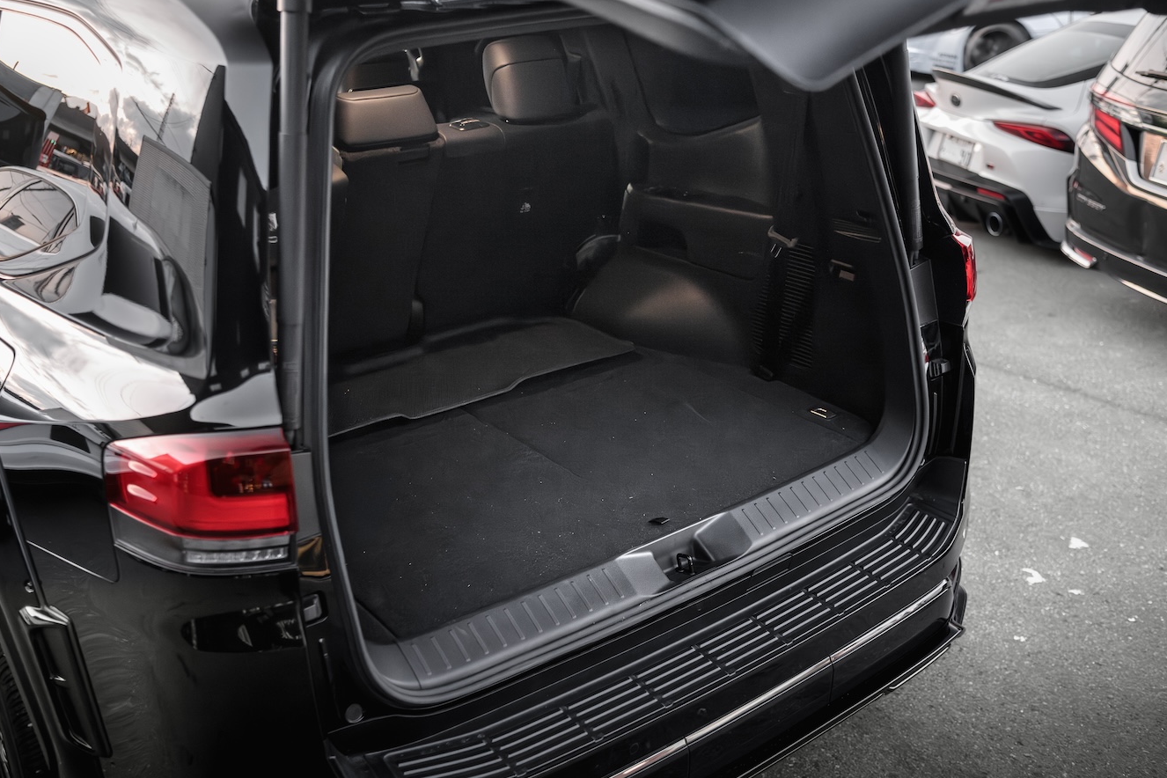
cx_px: 605
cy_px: 372
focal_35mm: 38
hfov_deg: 50.7
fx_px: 1232
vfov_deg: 35.0
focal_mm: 36
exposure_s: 1/40
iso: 5000
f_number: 2.8
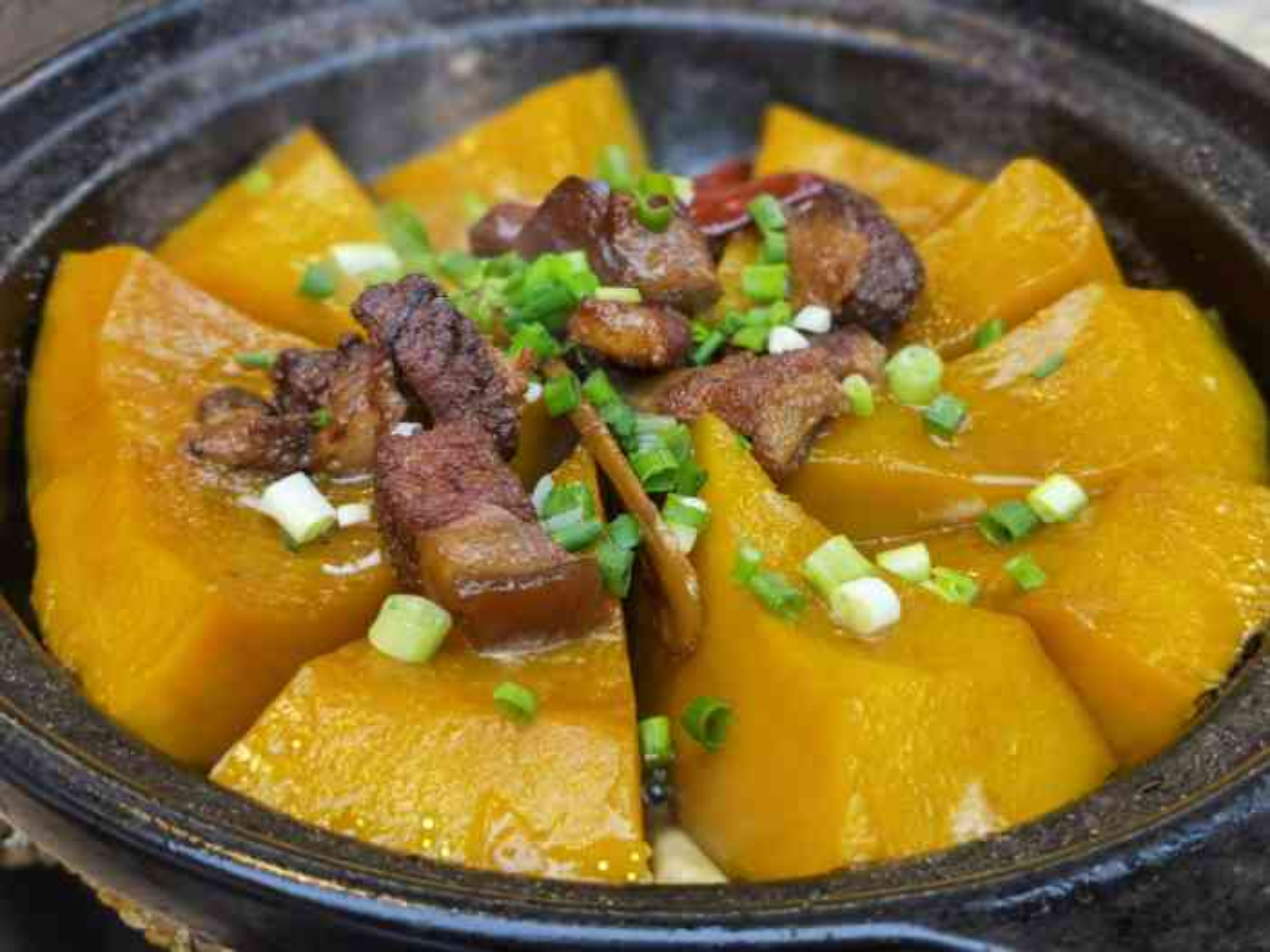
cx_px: 635
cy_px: 476
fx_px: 1981
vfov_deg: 27.0
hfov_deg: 35.5
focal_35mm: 54
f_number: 4
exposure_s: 1/100
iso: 80
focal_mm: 6.67
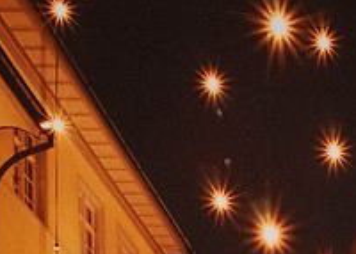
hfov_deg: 11.5
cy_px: 370
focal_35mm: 166
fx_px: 1679
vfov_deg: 8.5
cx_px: 553
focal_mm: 50
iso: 2000
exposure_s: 1/200
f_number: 4
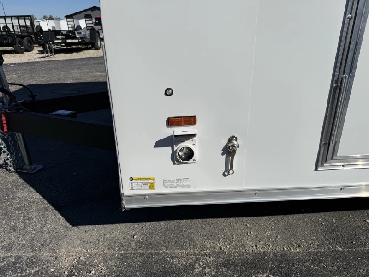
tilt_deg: -22.9
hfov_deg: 71.6
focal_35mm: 24
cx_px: 184
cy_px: 138
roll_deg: +2.4
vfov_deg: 56.8
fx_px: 256
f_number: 1.78
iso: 80
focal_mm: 6.76
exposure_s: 1/14286
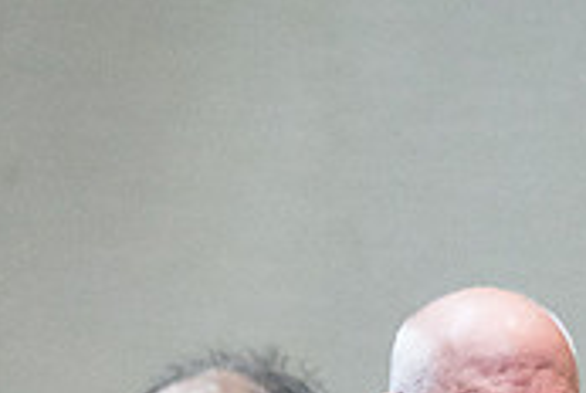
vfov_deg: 1.4
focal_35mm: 1004
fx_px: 16371
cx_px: 559
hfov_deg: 2.1
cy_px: 652
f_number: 3.5
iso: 3200
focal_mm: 200
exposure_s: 1/160
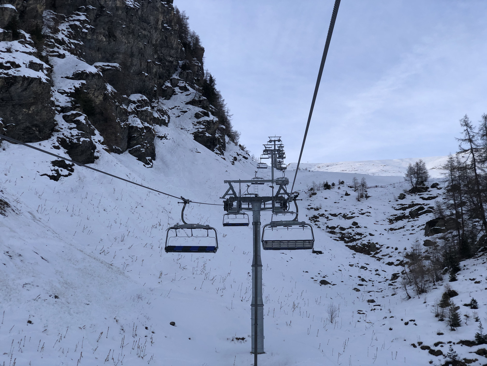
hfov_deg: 36.8
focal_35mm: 52
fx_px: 732
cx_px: 244
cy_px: 183
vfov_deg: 28.0
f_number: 2.4
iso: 16
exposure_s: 1/276
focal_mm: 6
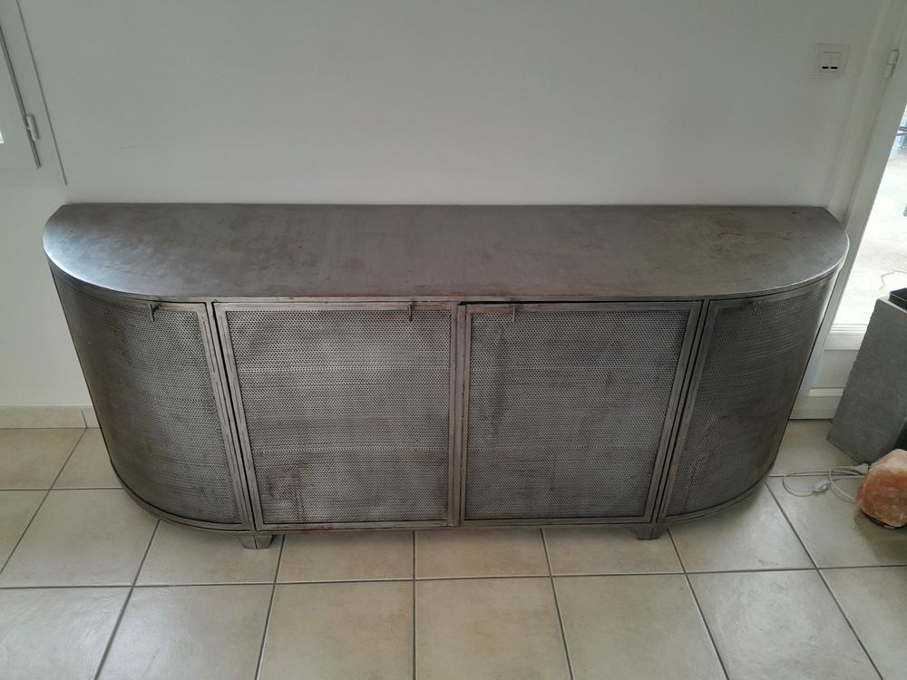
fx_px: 681
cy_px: 340
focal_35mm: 26
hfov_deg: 67.3
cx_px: 454
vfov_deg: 53.1
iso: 200
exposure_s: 1/50
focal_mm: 3.98
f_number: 1.8
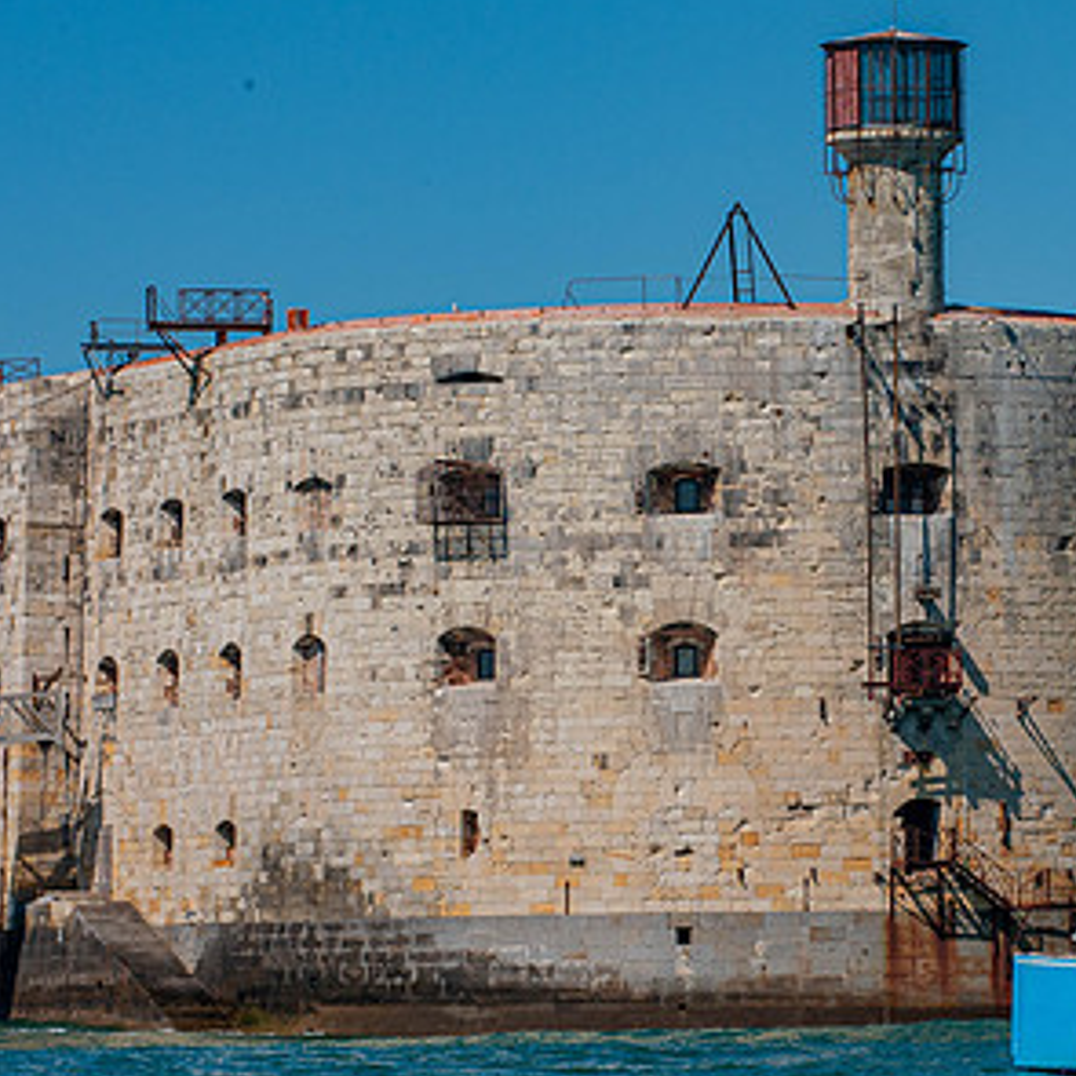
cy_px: 549
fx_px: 8968
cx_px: 929
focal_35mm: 255
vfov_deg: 6.9
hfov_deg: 6.9
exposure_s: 1/800
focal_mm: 150
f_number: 14
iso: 640
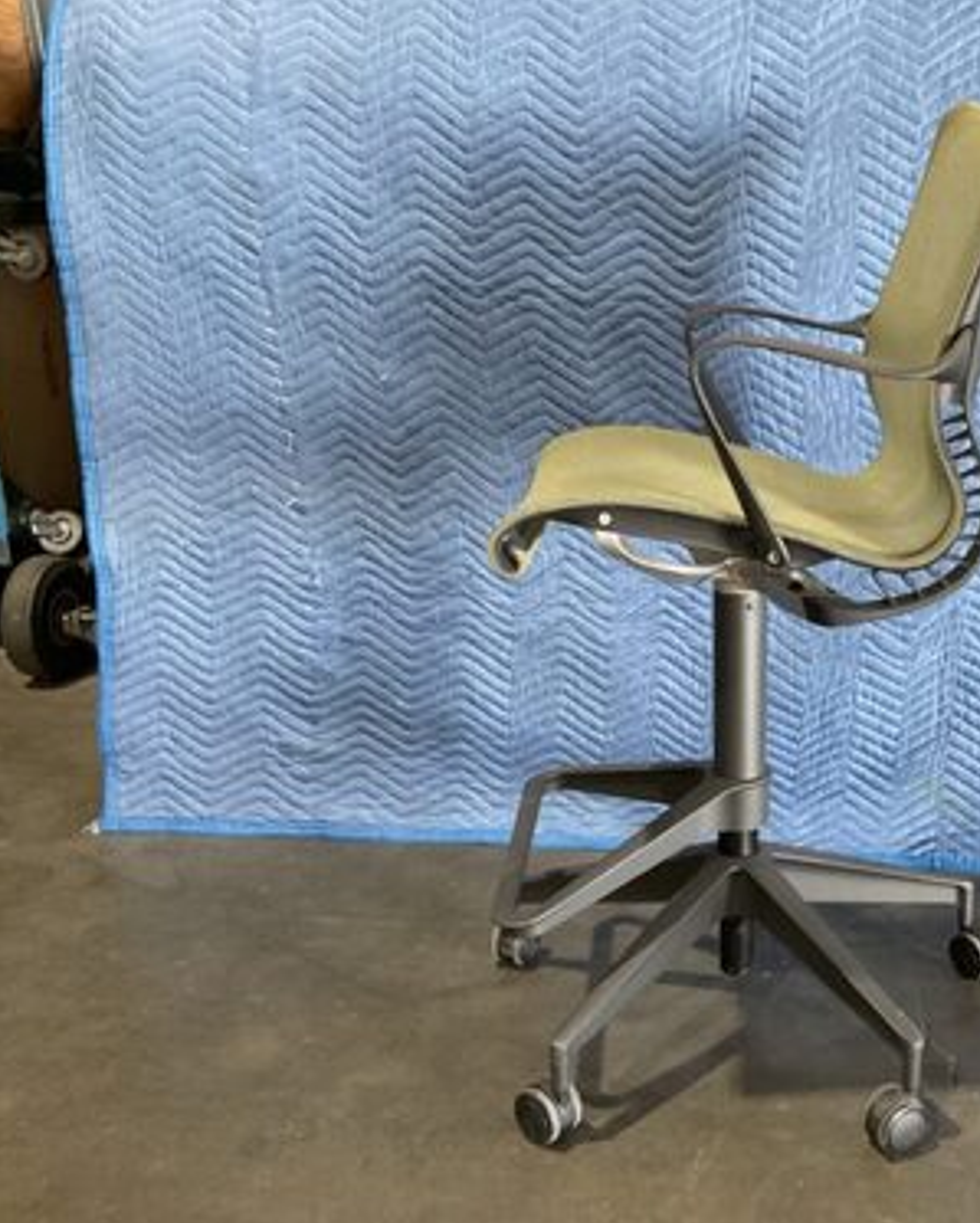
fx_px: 1376
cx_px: 783
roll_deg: -1.3
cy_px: 608
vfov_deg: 47.9
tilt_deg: -16.1
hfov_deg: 37.8
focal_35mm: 38
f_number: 1.8
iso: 125
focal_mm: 3
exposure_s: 1/60
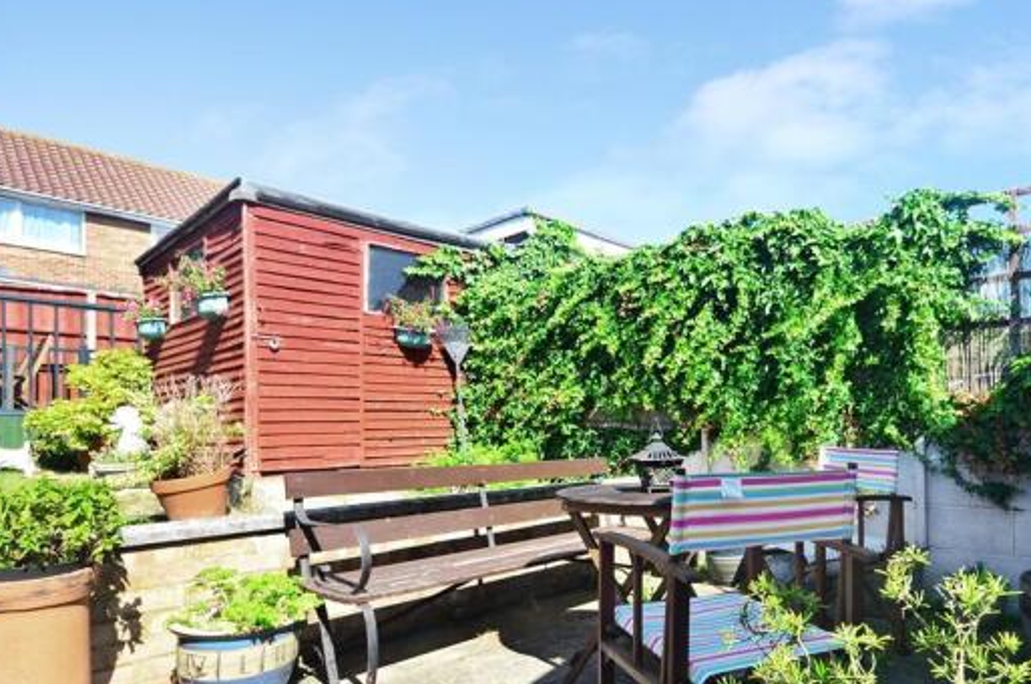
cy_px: 414
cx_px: 633
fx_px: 657
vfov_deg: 54.5
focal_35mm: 23
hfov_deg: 75.1
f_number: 11
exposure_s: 1/60
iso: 200
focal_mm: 12
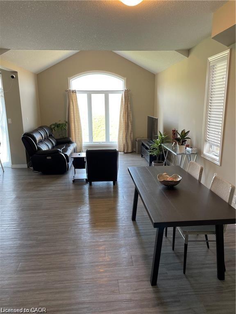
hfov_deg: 53.1
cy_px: 157
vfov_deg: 67.3
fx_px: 236
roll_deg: +1.9
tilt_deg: -11.9
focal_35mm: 26
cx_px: 118
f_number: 1.6
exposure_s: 1/60
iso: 64
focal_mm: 4.2
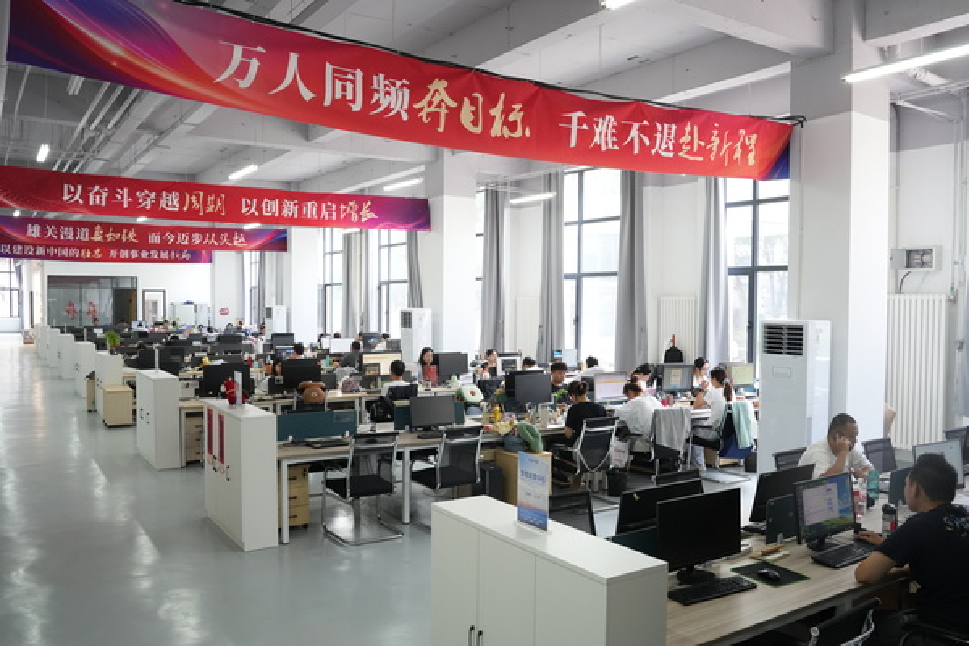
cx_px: 484
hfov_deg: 65.5
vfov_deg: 46.4
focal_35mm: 28
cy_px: 323
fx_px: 754
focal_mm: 28
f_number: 9.5
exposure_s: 1/90
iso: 3200
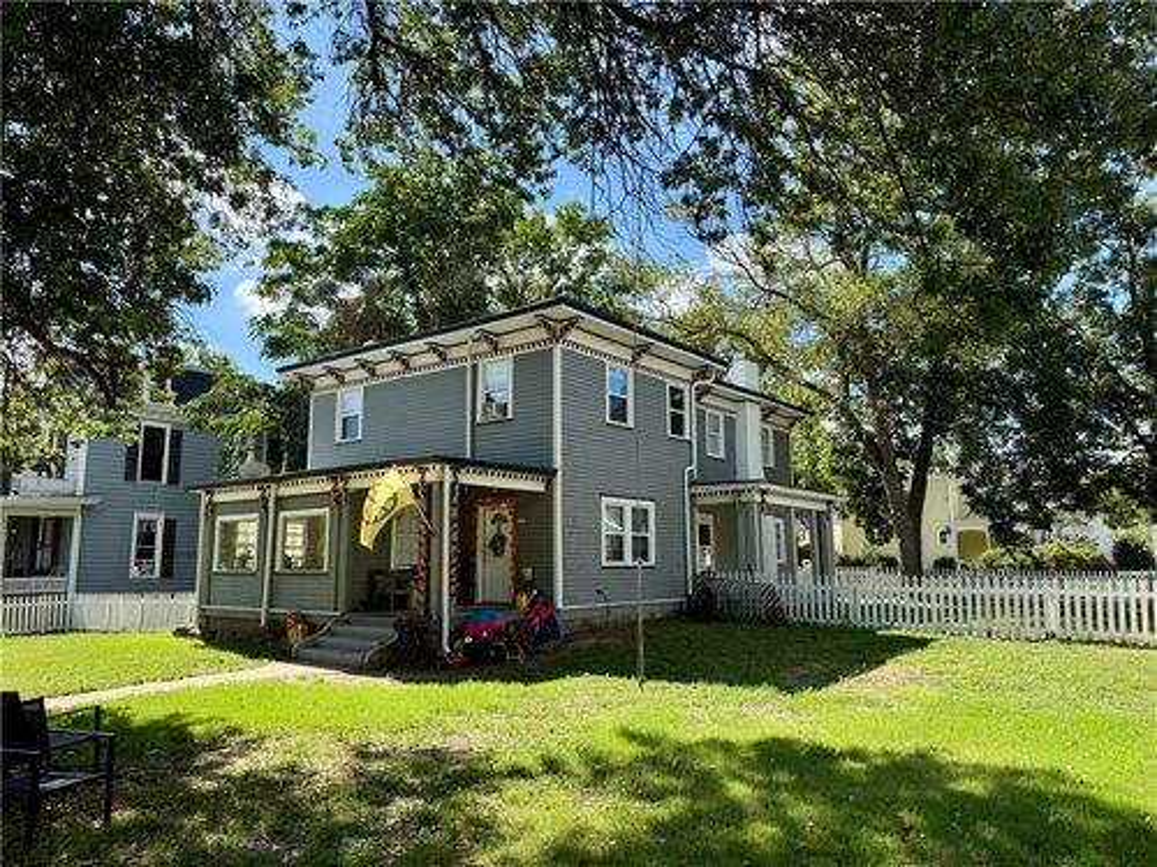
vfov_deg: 56.8
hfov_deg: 71.6
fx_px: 802
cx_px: 578
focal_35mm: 24
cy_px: 434
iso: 80
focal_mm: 6.76
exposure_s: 1/1560
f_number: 1.78
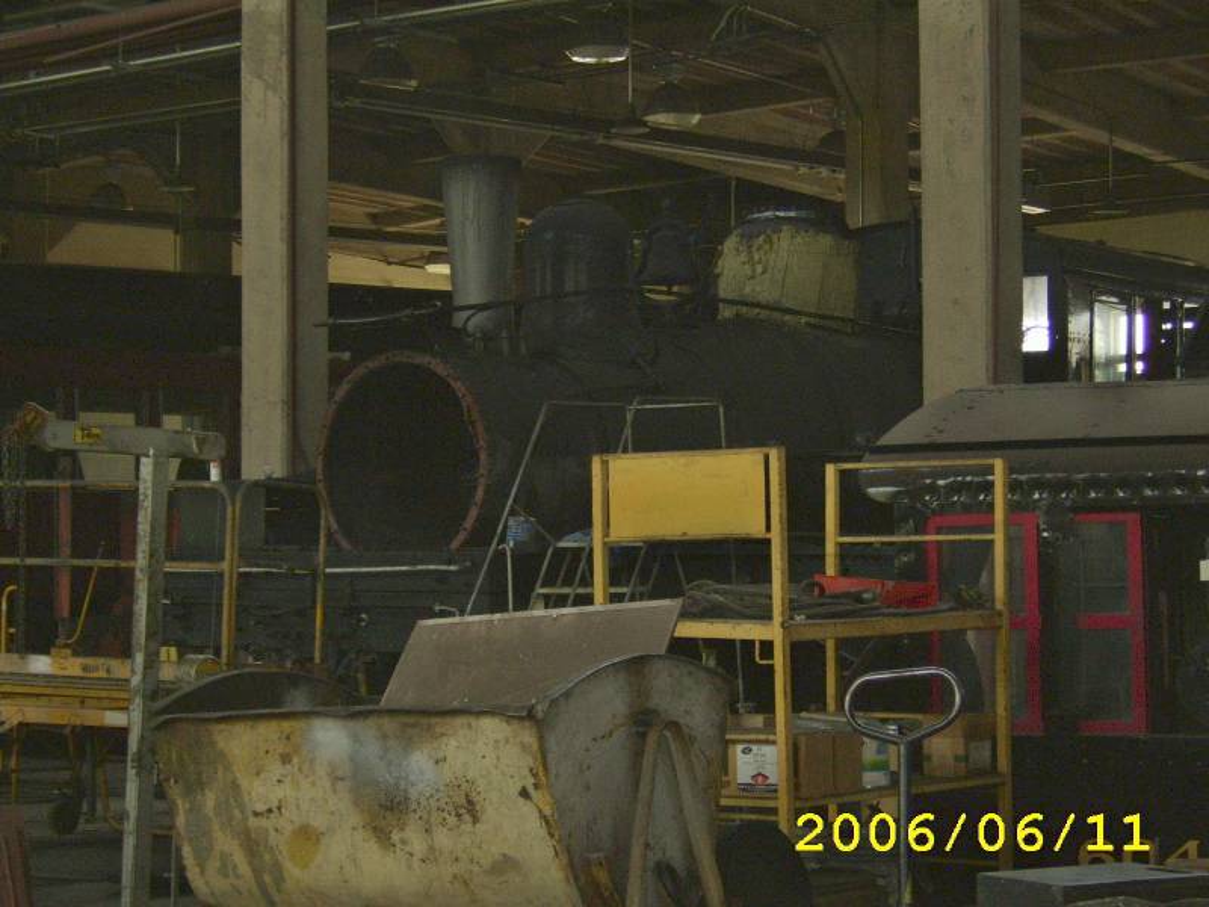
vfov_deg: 21.0
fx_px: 2445
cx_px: 604
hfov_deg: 27.8
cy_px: 454
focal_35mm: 70
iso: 400
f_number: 4
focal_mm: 18.38
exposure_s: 1/60
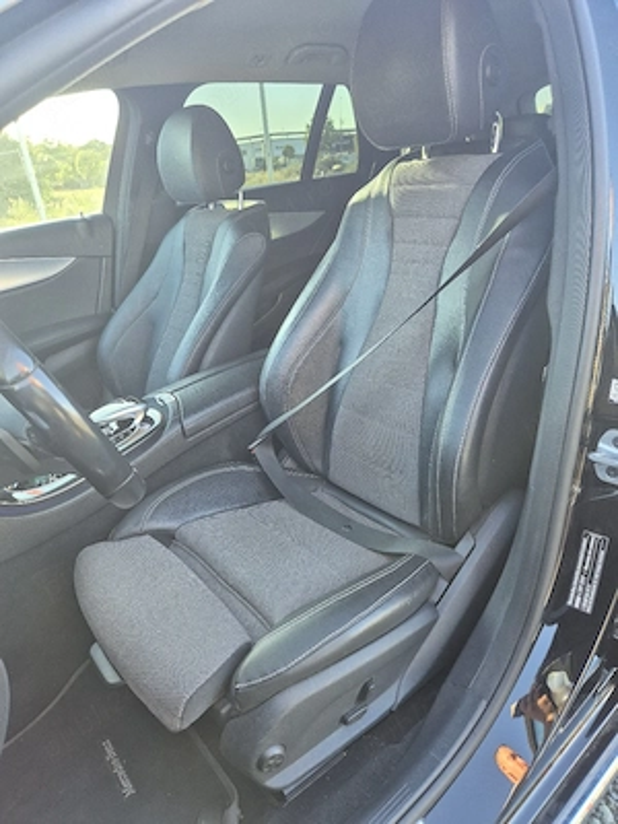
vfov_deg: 73.9
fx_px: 547
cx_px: 309
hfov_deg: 58.9
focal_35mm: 23
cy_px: 412
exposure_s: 1/182
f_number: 1.8
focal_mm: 5.4
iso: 200
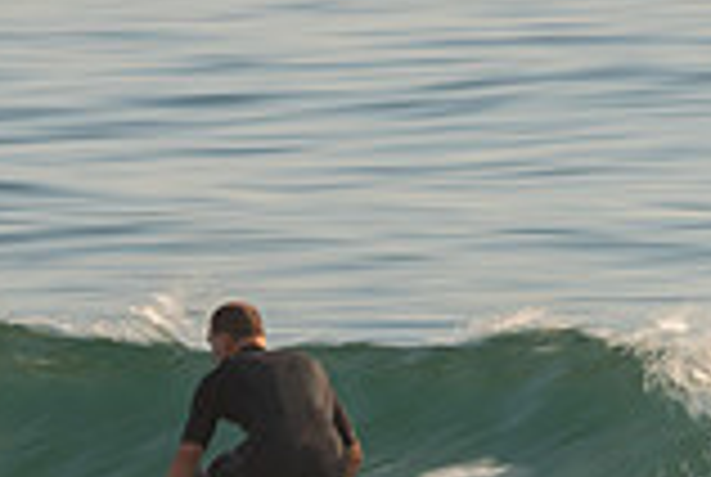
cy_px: 483
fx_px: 44362
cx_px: 363
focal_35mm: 2242
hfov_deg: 0.9
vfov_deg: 0.6
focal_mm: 500
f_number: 13
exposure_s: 1/25
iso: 64
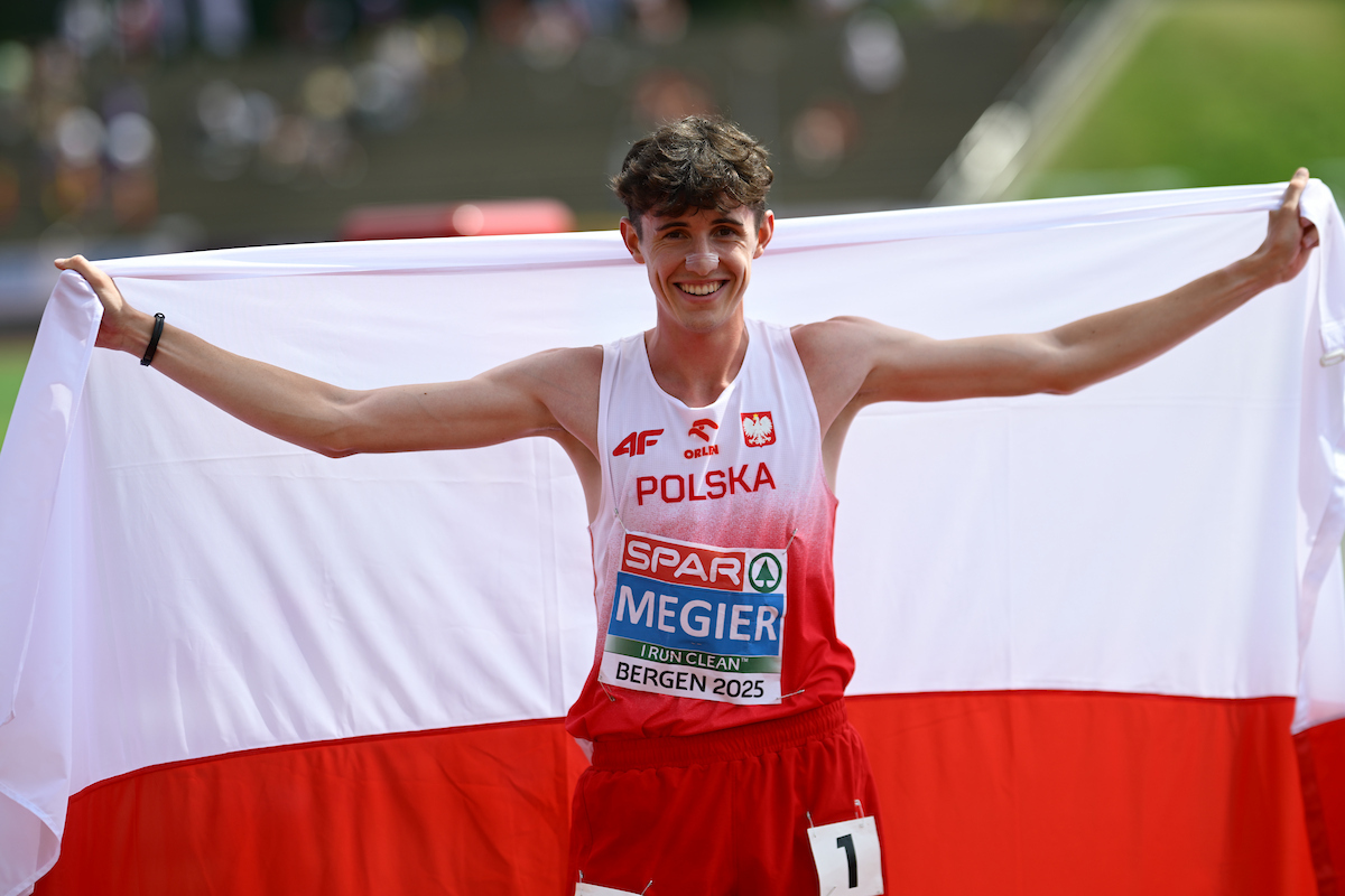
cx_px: 672
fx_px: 5043
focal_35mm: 135
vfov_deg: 10.2
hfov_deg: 15.2
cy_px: 448
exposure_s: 1/2000
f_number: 2
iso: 64
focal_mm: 135
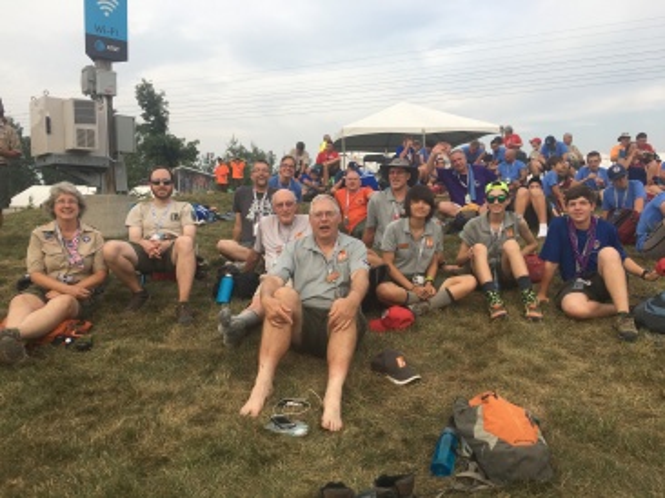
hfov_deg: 61.7
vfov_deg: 48.2
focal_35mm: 29
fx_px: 557
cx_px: 332
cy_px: 249
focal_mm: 4.15
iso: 25
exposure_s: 1/342
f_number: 2.2
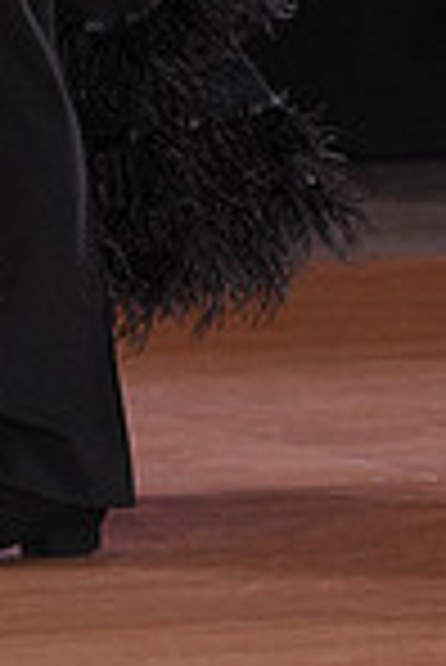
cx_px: -25
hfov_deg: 1.9
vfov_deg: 2.8
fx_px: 13440
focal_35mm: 725
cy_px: -270
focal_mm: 185
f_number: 4
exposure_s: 1/500
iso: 1600
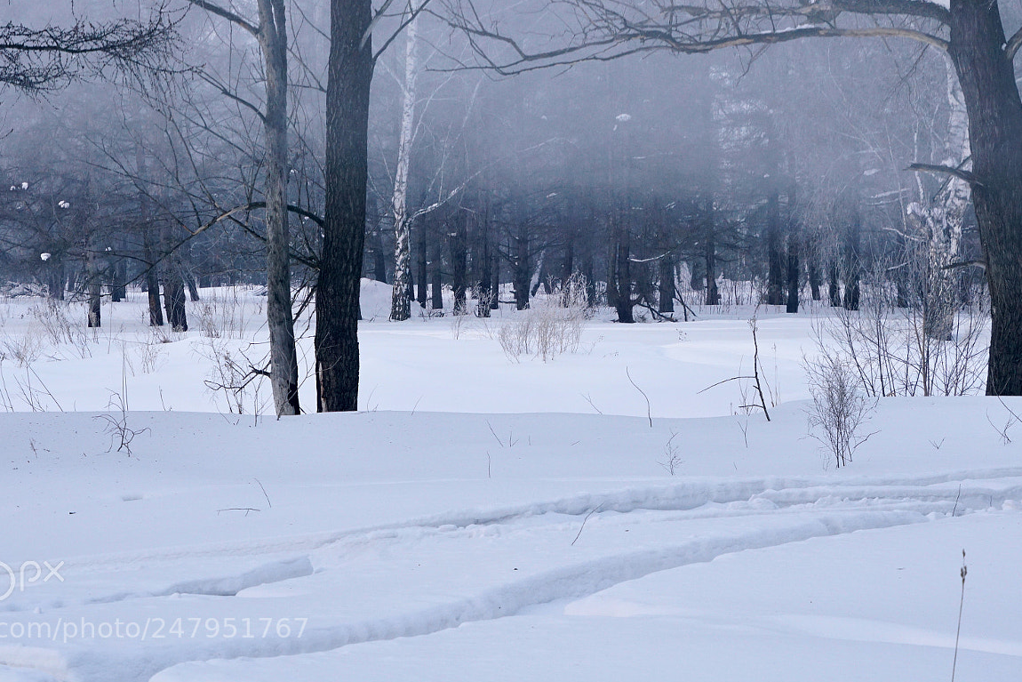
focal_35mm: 96
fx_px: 2725
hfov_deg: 21.2
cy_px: 224
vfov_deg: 14.2
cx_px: 555
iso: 1250
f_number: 10
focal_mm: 69
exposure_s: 1/125
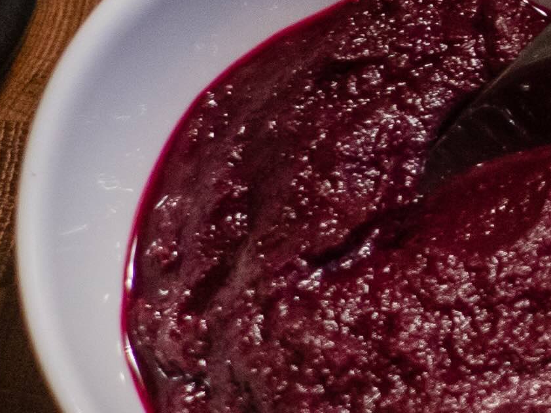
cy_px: -399
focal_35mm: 308
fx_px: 4901
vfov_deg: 4.8
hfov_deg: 6.0
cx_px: 1540
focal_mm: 25
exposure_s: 1/60
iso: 500
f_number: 2
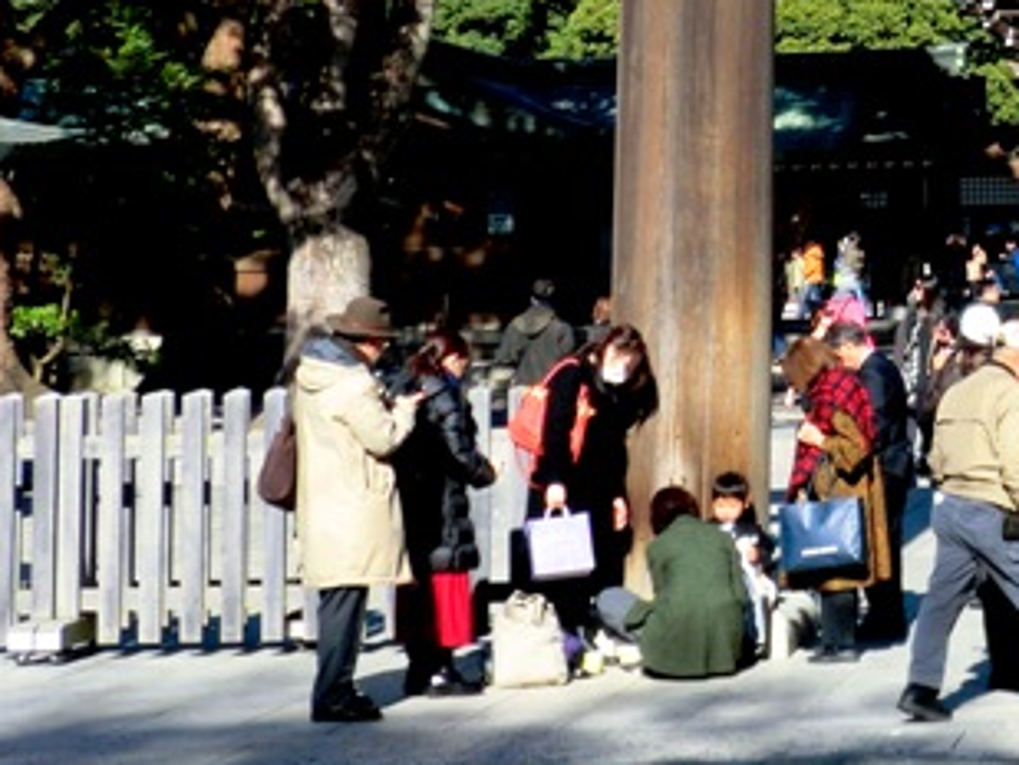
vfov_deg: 12.7
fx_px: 3357
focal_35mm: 114
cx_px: 1260
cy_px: -158
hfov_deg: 16.5
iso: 100
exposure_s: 1/800
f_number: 3.4
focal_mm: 7.9
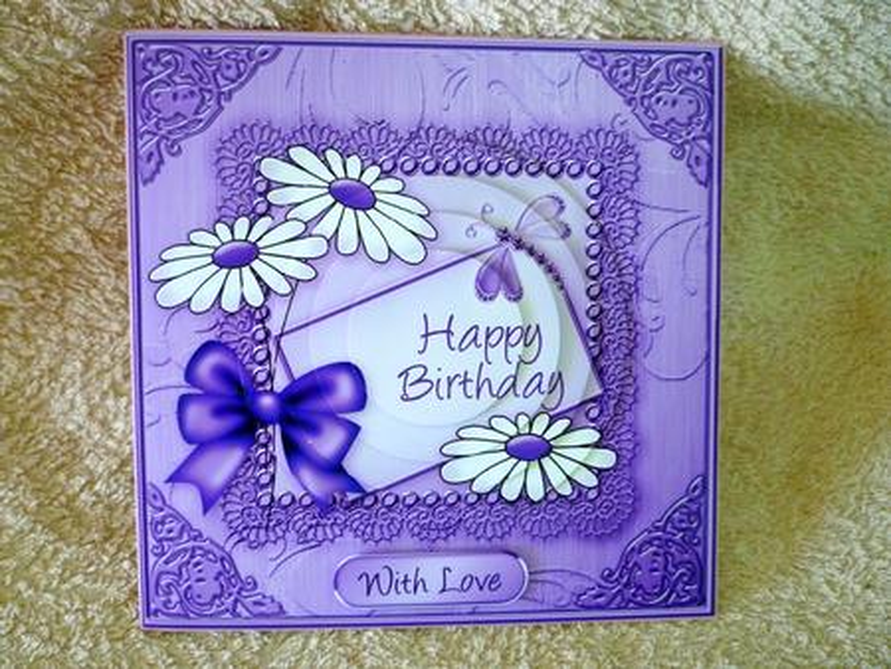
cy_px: 334
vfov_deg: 48.3
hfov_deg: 61.6
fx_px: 747
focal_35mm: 29
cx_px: 446
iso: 400
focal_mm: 5.2
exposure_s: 1/30
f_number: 3.3
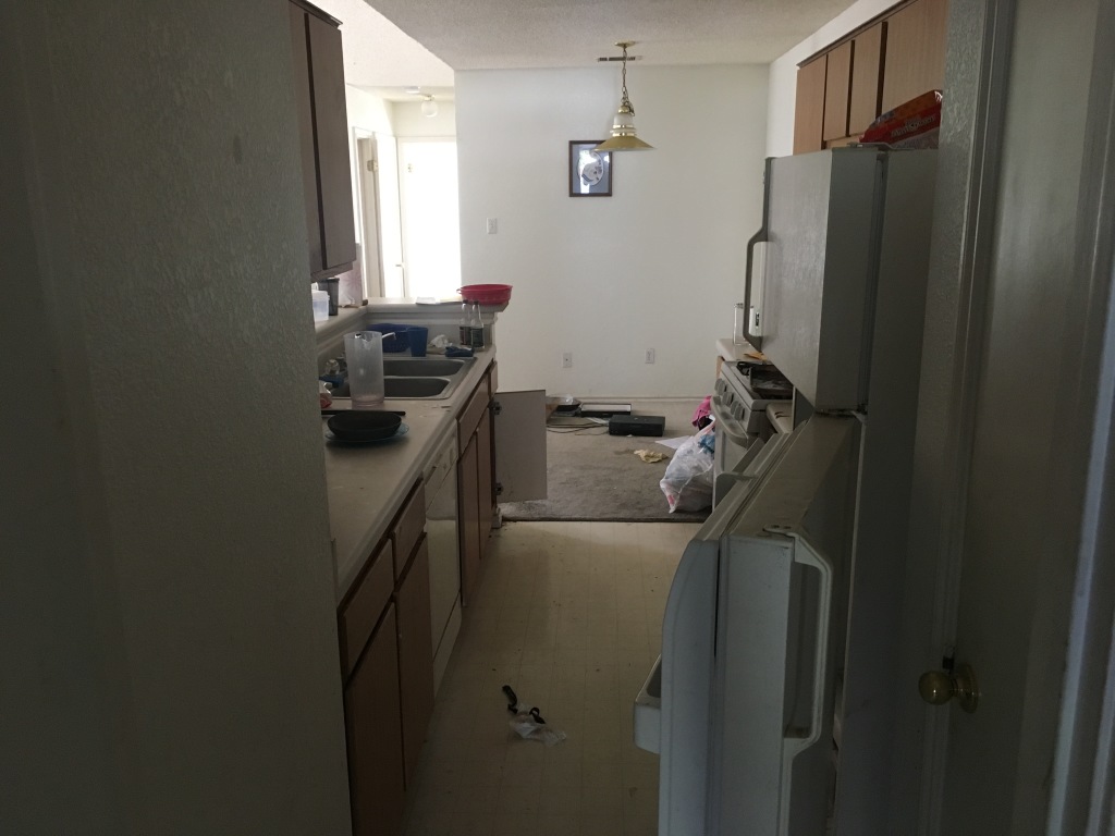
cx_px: 558
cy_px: 418
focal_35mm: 29
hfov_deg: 61.7
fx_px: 934
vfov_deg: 48.2
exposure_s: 1/24
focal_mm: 4.15
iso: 200
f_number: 2.2
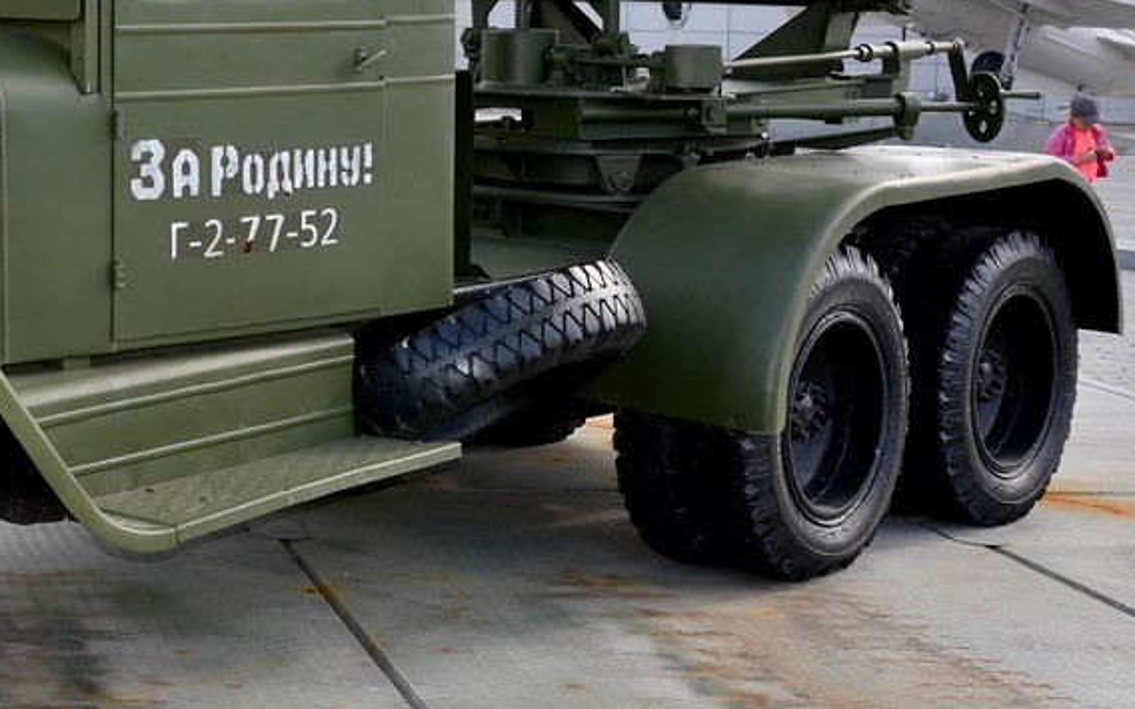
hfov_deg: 27.5
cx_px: 26
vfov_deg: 18.2
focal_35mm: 71
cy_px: 140
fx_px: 2196
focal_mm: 22
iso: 100
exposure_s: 1/200
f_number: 9
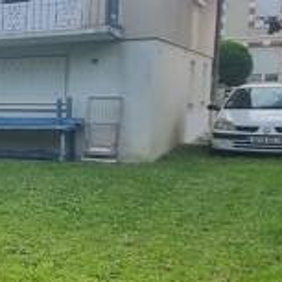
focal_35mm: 60
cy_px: 140
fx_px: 553
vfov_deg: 28.6
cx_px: -332
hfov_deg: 17.0
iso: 50
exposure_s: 1/444
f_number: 2.2
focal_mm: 2.2
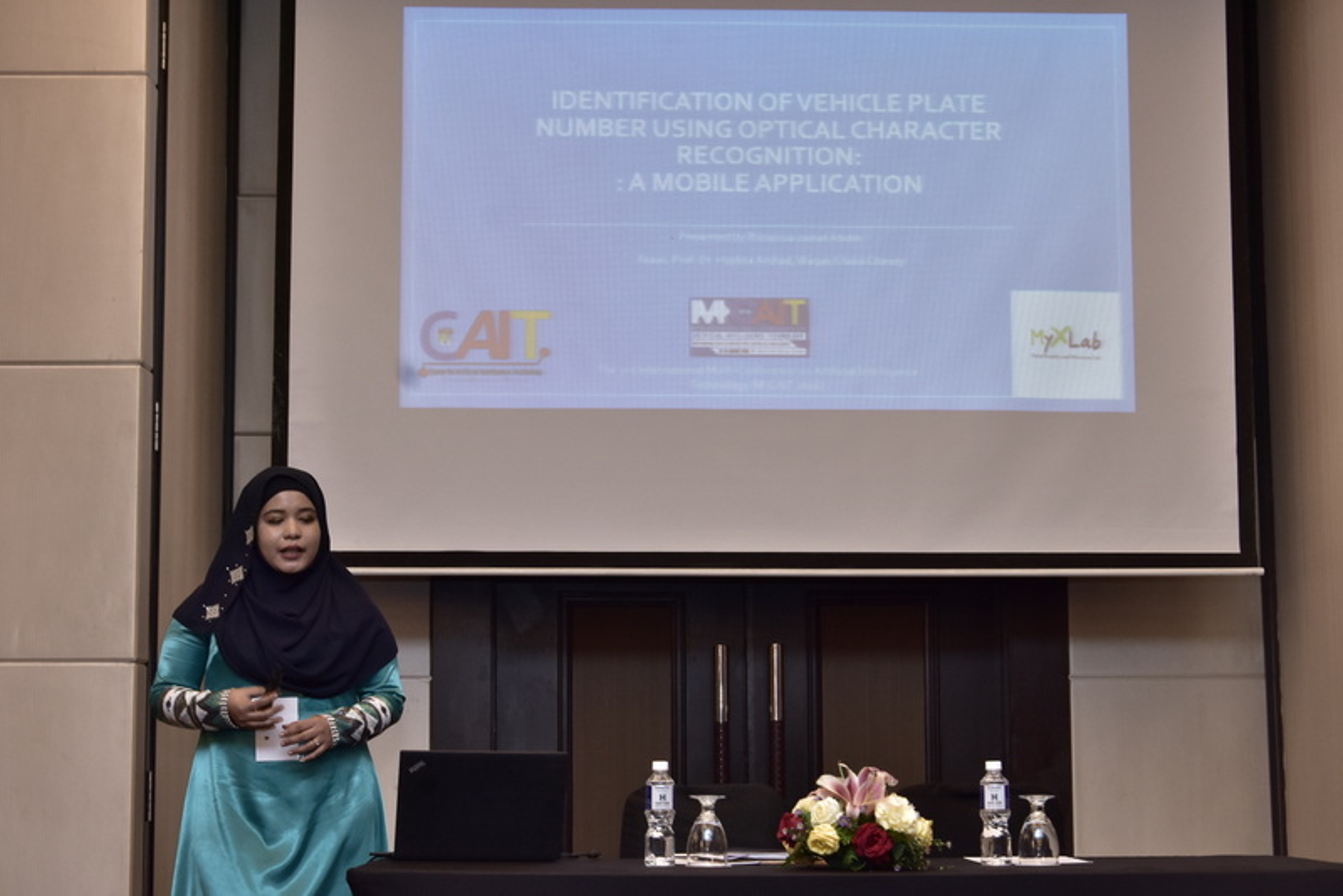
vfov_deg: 21.6
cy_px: 448
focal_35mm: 63
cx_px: 672
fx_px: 2351
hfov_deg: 31.9
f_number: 6.3
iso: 1000
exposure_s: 1/50
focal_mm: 42
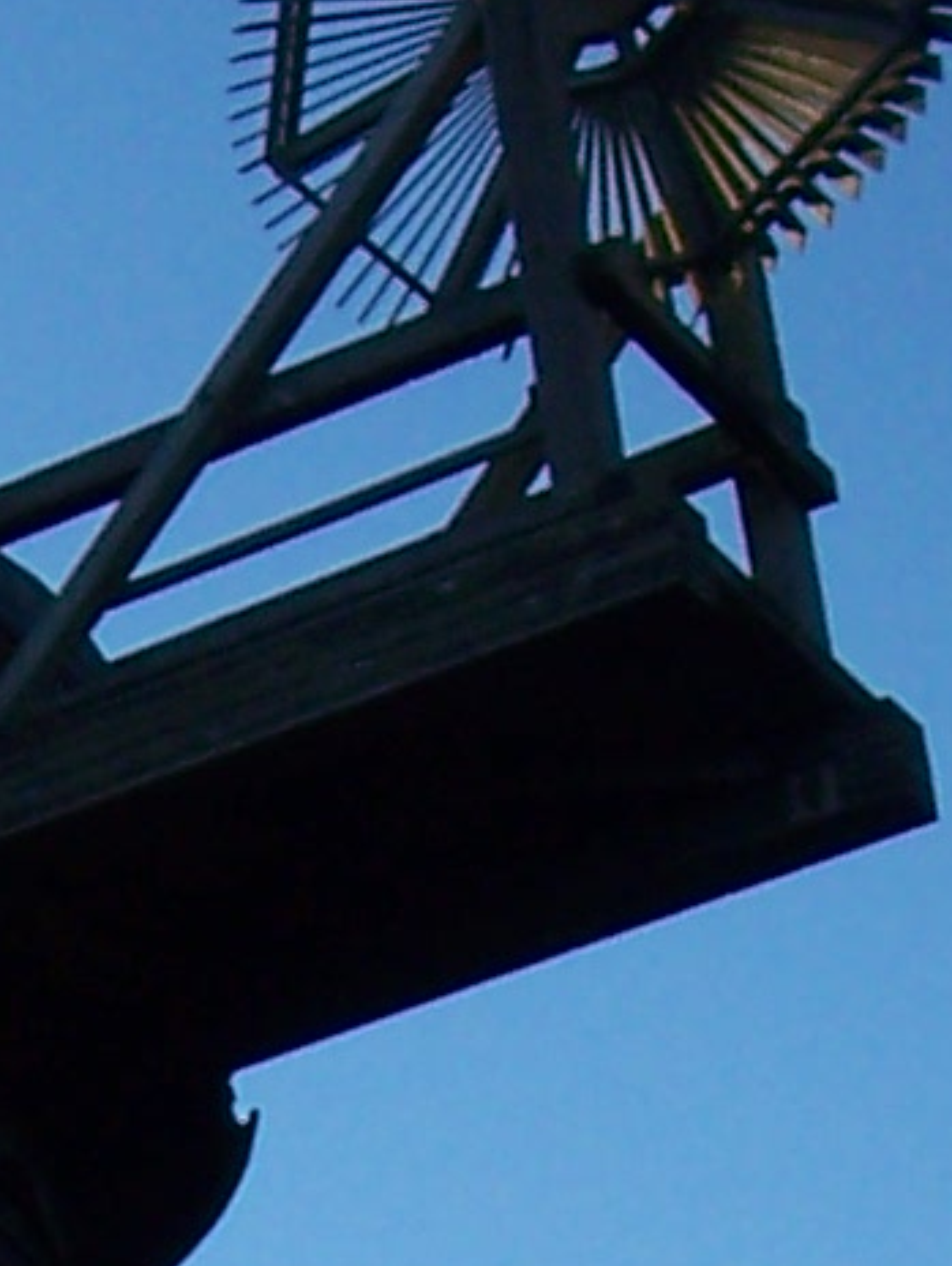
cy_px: 2327
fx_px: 8492
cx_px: -1320
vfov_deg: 8.2
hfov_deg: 6.1
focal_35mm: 232
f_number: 3.9
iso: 64
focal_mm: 6.3
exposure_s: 1/320
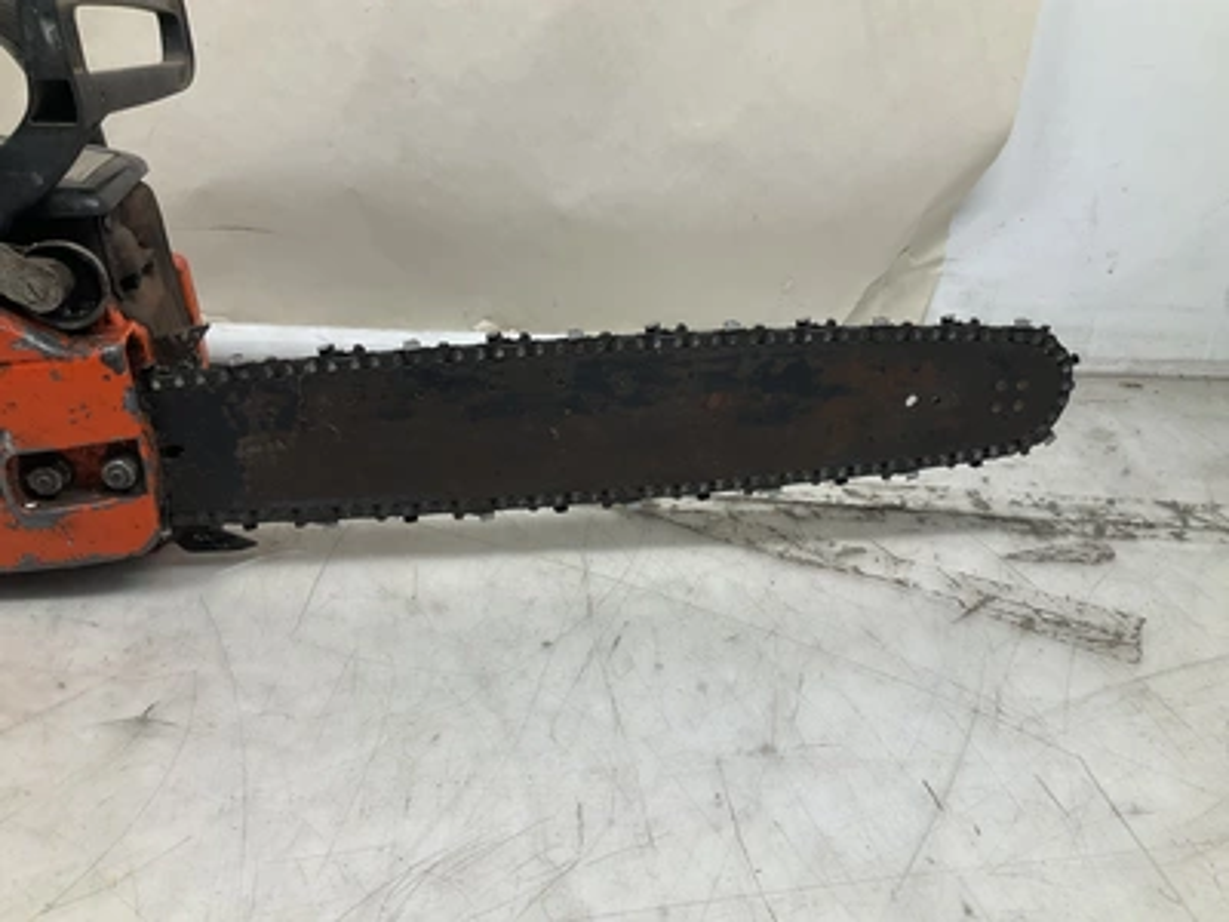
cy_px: 461
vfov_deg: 48.2
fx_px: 1030
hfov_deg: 61.7
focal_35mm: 29
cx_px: 614
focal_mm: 3
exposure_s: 1/120
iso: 40
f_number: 1.8
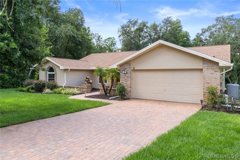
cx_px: 120
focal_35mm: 26
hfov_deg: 69.4
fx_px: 173
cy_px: 80
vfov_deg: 49.5
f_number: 8
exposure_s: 1/200
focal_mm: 26
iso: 320
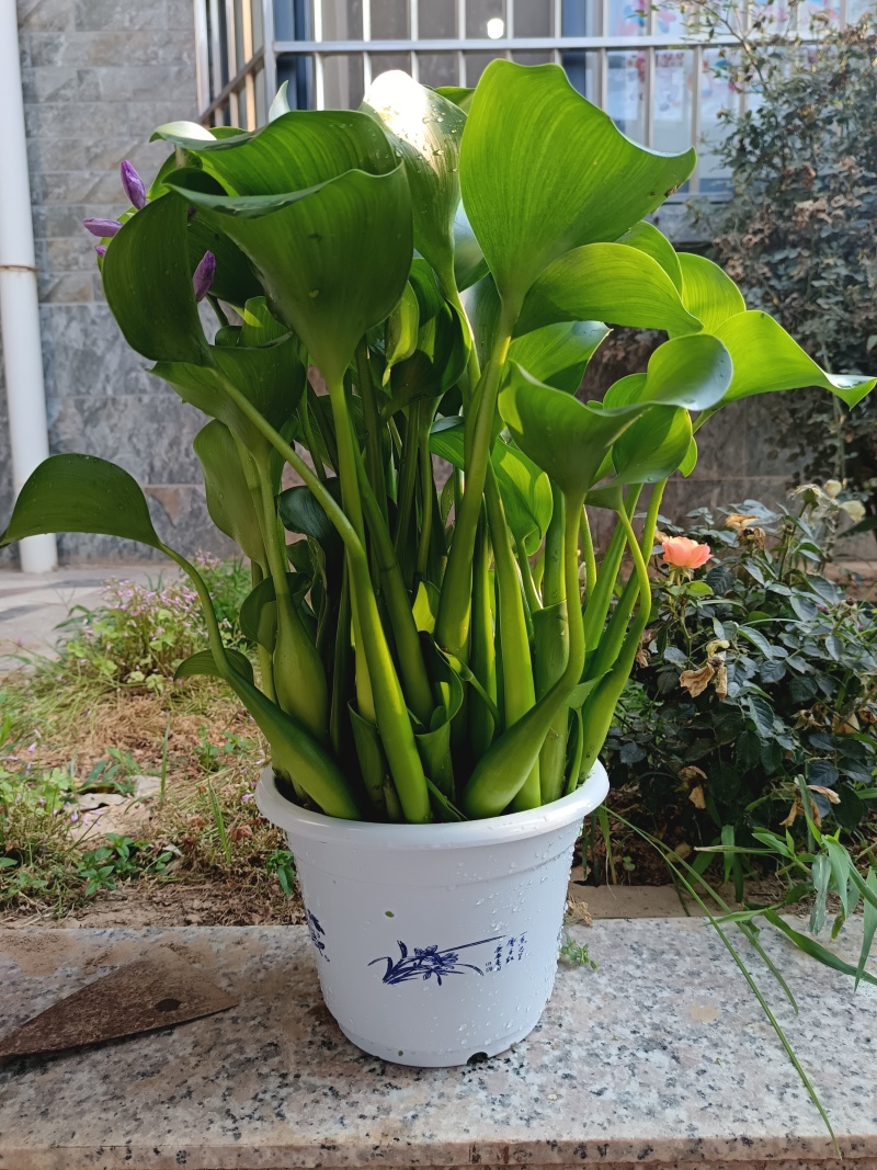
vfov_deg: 71.6
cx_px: 438
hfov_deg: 56.8
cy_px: 585
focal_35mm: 24
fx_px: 811
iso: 403
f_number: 1.75
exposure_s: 1/100
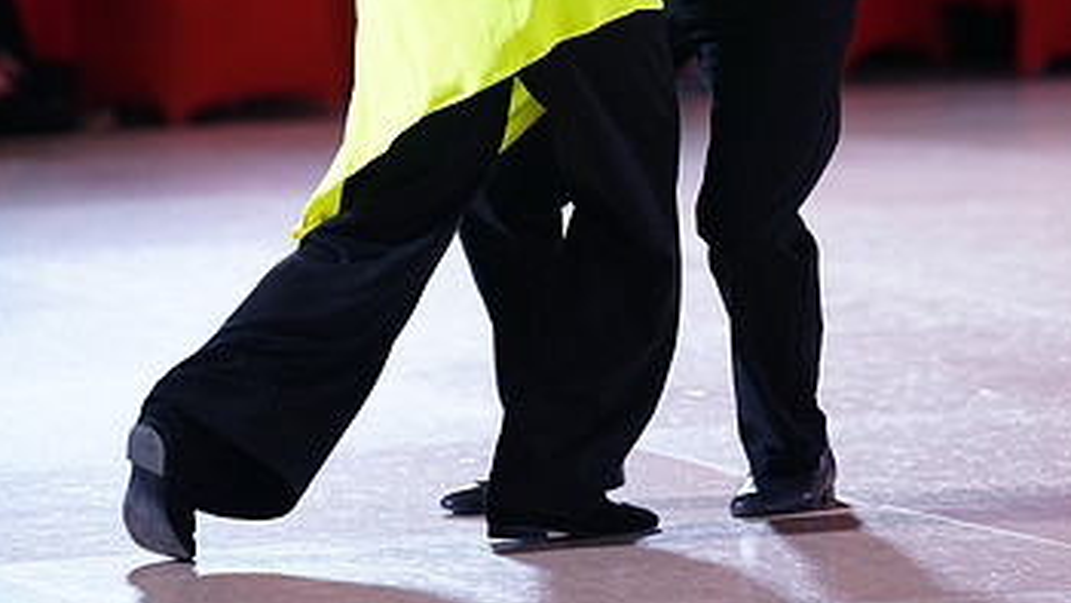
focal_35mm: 342
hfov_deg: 6.3
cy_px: -147
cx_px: 580
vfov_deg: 3.5
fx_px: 9714
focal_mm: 197
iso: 2000
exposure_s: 1/500
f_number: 2.8
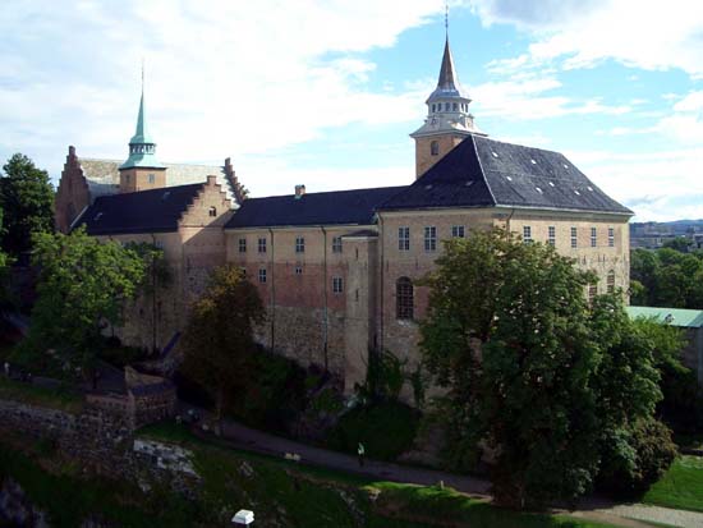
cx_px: 352
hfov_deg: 52.6
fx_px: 711
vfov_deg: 40.7
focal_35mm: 35
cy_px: 264
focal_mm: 5.8
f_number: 4.3
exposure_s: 1/320
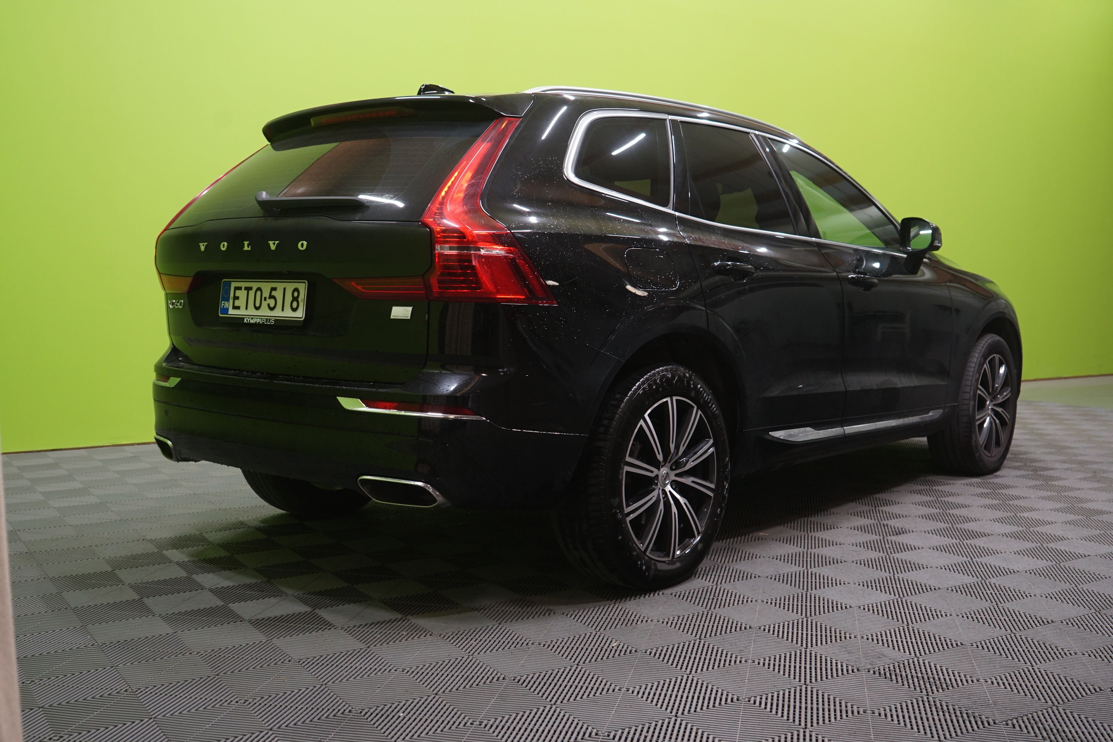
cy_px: 371
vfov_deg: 37.9
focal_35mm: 35
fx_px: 1082
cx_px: 556
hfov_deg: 54.4
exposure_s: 1/30
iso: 800
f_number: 5
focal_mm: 35
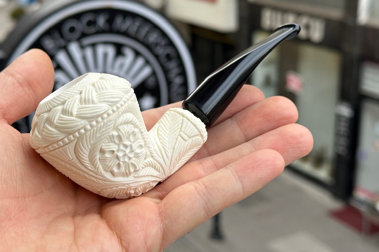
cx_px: 173
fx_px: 642
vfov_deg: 22.2
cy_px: 93
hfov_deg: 32.9
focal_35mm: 61
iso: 64
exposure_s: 1/359
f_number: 1.78
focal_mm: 6.86
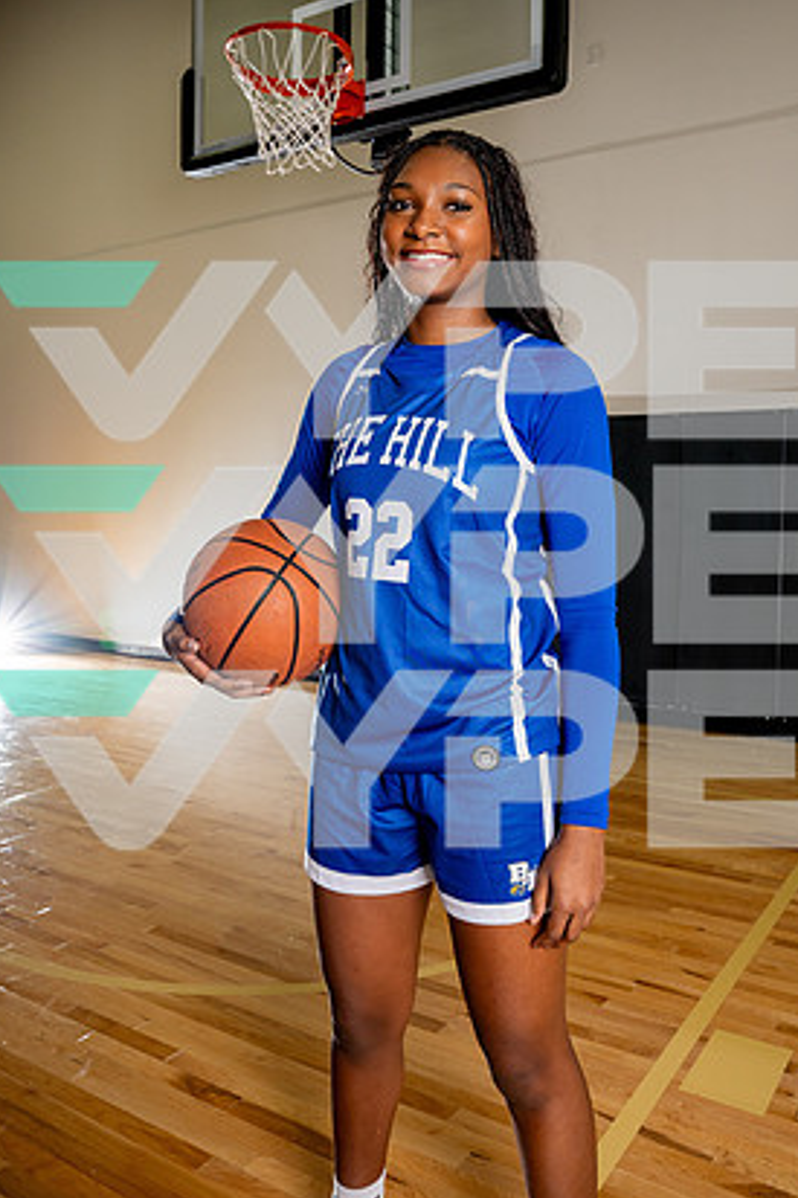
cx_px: 418
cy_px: 557
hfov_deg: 44.9
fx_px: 965
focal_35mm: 29
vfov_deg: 63.6
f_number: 7.1
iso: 640
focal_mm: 26.6
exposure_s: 1/200
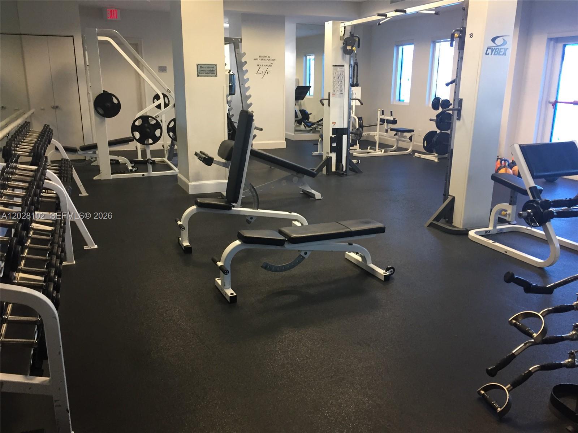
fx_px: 484
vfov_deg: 48.2
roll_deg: -1.6
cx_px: 289
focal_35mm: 29
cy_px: 216
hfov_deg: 61.7
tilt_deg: -14.0
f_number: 2.2
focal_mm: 4.15
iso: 100
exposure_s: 1/30
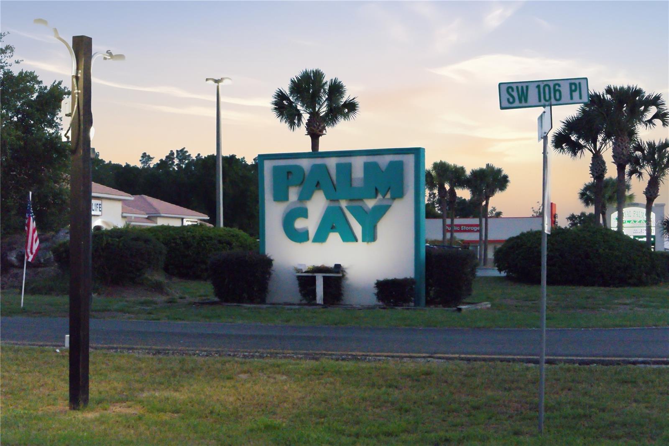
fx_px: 966
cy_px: 223
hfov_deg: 38.2
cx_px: 334
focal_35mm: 52
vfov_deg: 26.0
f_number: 10
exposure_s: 1/125
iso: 12800
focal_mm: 35
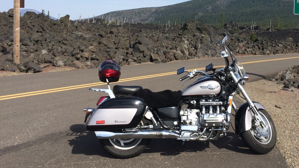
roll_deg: -2.0
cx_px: 195
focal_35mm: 42
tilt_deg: -5.4
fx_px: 333
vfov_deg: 28.2
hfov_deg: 47.7
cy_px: 56
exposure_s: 1/2283
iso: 32
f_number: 2.2
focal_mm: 4.15
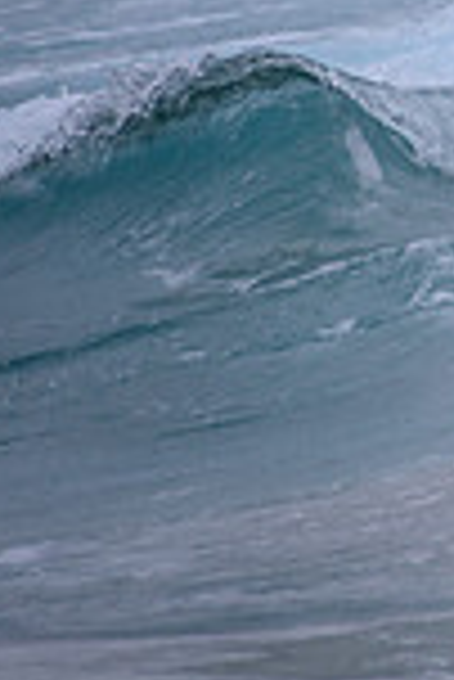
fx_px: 44330
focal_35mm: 2349
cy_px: -55
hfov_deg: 0.6
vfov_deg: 0.9
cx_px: 968
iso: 140
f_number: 5.6
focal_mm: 500
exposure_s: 1/2000
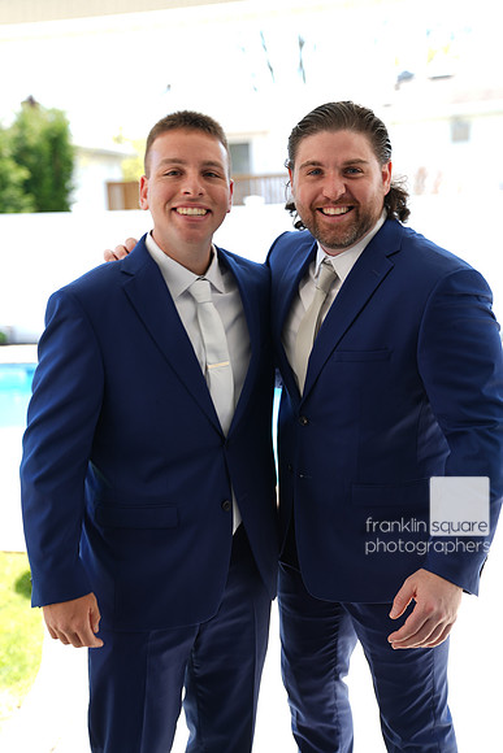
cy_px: 376
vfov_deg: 42.7
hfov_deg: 29.3
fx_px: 963
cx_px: 252
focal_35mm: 46
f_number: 2.8
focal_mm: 46
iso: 50
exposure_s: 1/100
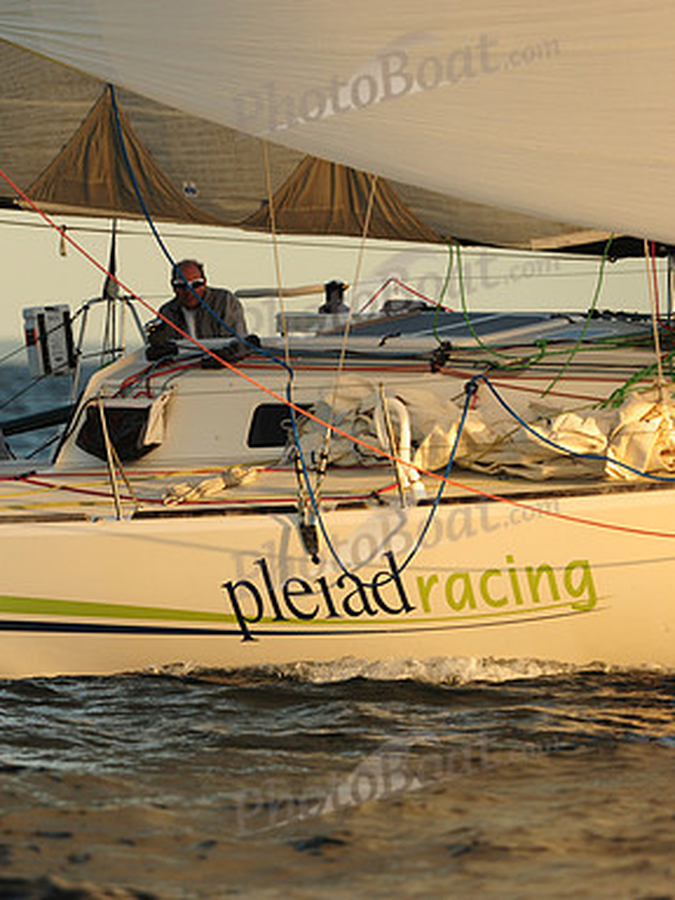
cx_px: 110
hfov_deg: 3.0
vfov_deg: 4.0
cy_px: 450
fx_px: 12844
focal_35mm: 494
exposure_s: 1/1600
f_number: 4.5
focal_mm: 340
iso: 640
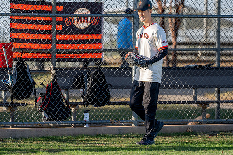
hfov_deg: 7.4
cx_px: 141
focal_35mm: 279
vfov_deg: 4.9
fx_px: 1806
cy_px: 67
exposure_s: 1/800
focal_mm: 200
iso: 100
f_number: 2.8
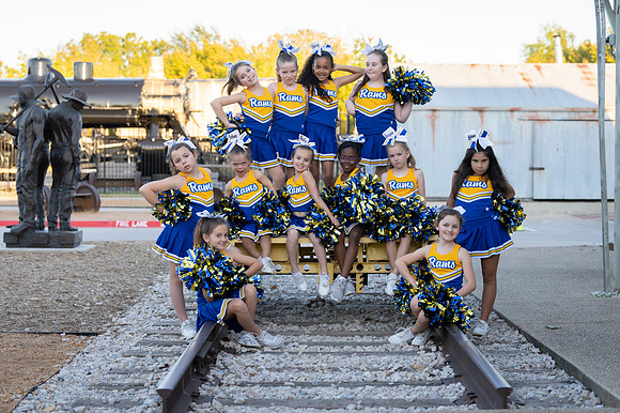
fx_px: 1264
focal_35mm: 73
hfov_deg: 27.6
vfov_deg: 18.5
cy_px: 200
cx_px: 319
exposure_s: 1/320
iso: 320
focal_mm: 70
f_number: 3.5
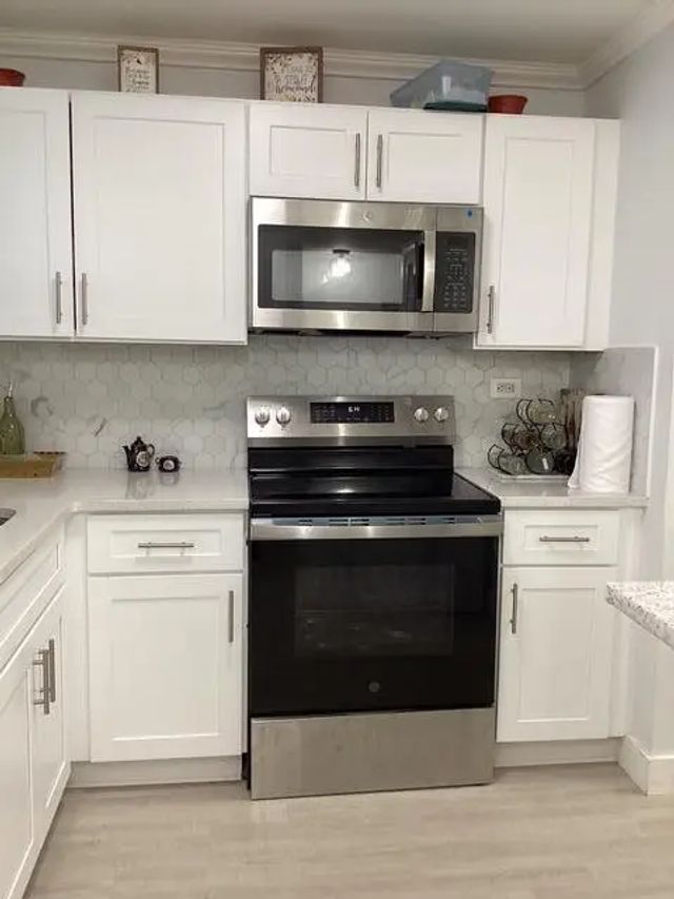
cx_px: 337
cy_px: 450
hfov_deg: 45.5
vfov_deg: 58.3
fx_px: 805
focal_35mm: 31
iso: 200
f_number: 2.4
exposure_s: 1/60
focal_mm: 3.3
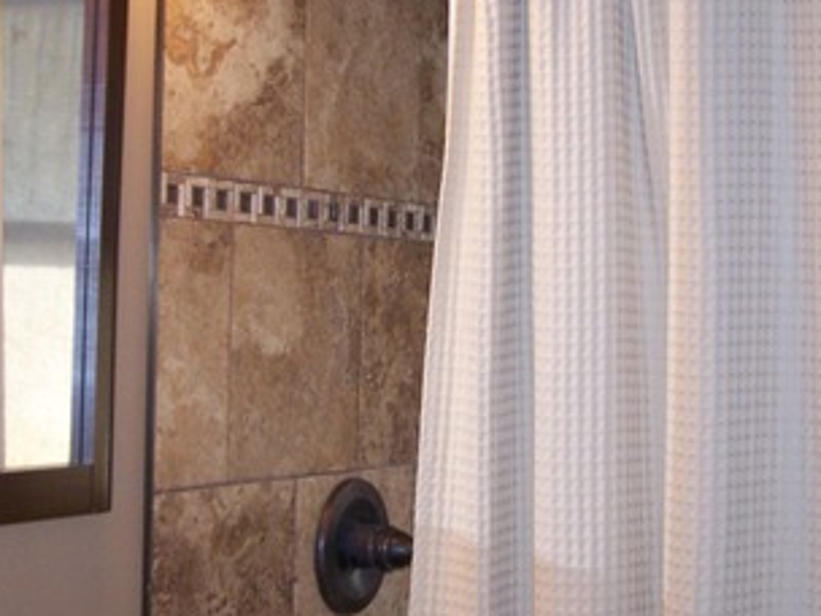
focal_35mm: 80
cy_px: 243
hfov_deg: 24.4
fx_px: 1897
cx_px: 435
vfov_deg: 18.4
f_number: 2.8
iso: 140
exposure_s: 1/60
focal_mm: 6.3
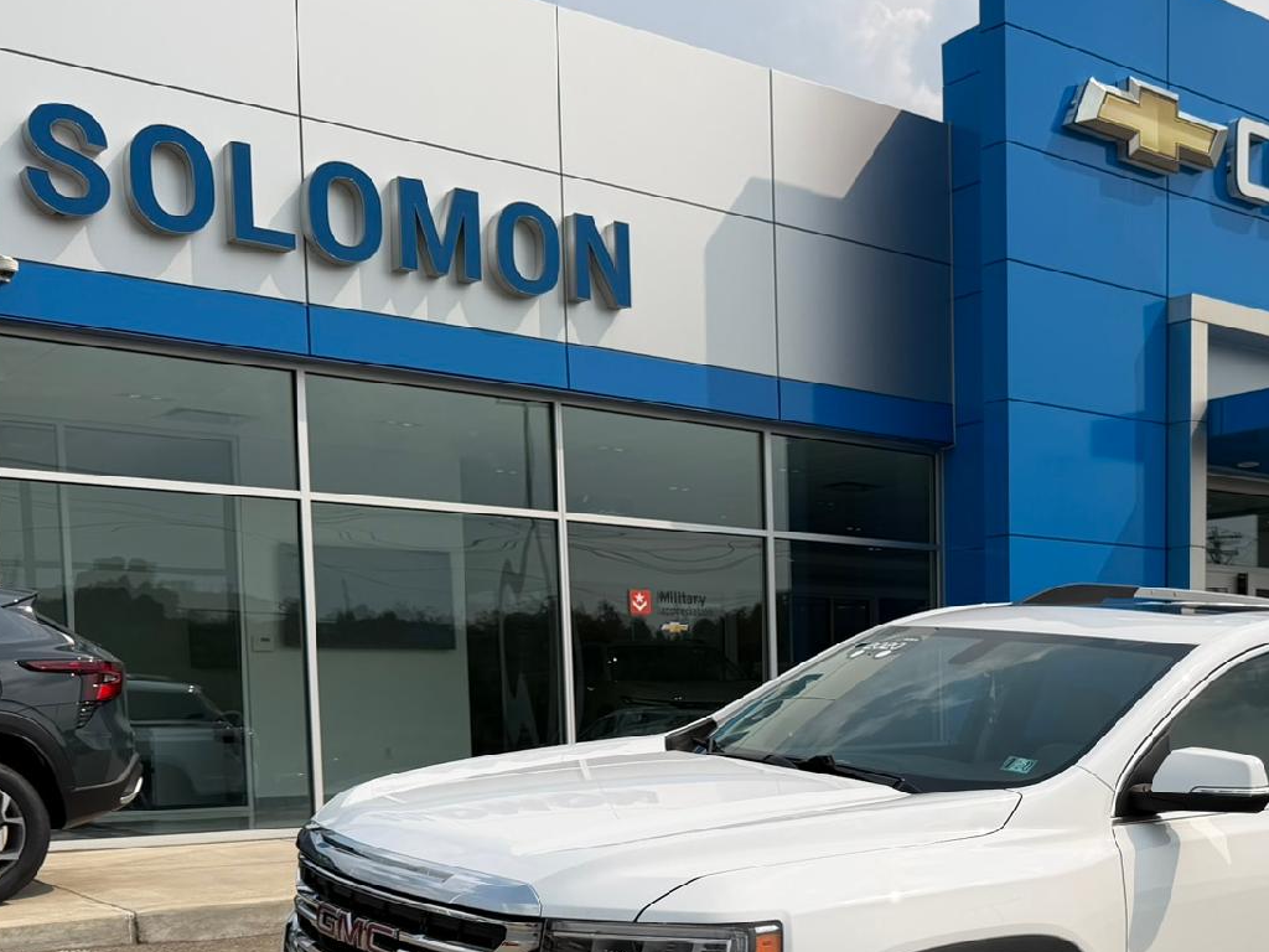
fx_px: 1650
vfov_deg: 31.0
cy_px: 819
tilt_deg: -6.6
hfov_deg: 40.5
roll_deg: +0.7
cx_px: 994
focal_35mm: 45
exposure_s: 1/6711
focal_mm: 6.76
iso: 80
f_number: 1.78
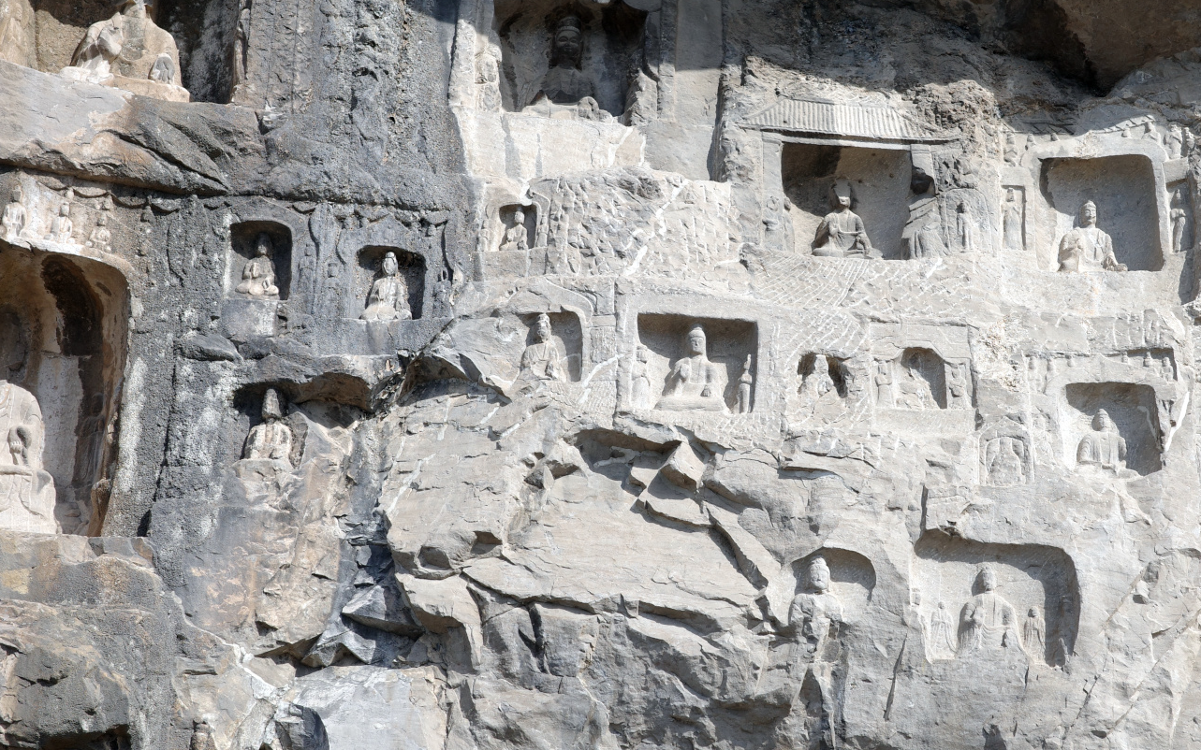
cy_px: 309
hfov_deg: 33.2
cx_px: 791
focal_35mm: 61
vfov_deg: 21.3
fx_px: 1997
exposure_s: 1/400
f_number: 5.6
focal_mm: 26
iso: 100
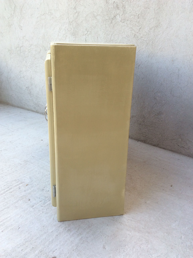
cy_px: 129
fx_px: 239
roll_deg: -1.8
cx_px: 96
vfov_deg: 56.9
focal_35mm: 32
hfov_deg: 44.1
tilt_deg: -19.0
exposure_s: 1/134
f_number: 2.4
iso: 32
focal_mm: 3.3
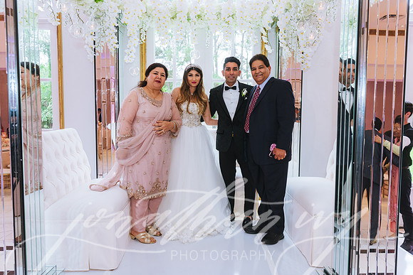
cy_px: 138
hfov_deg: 65.5
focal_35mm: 28
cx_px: 206
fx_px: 321
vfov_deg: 46.4
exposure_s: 1/200
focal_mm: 28
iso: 800
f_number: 2.8
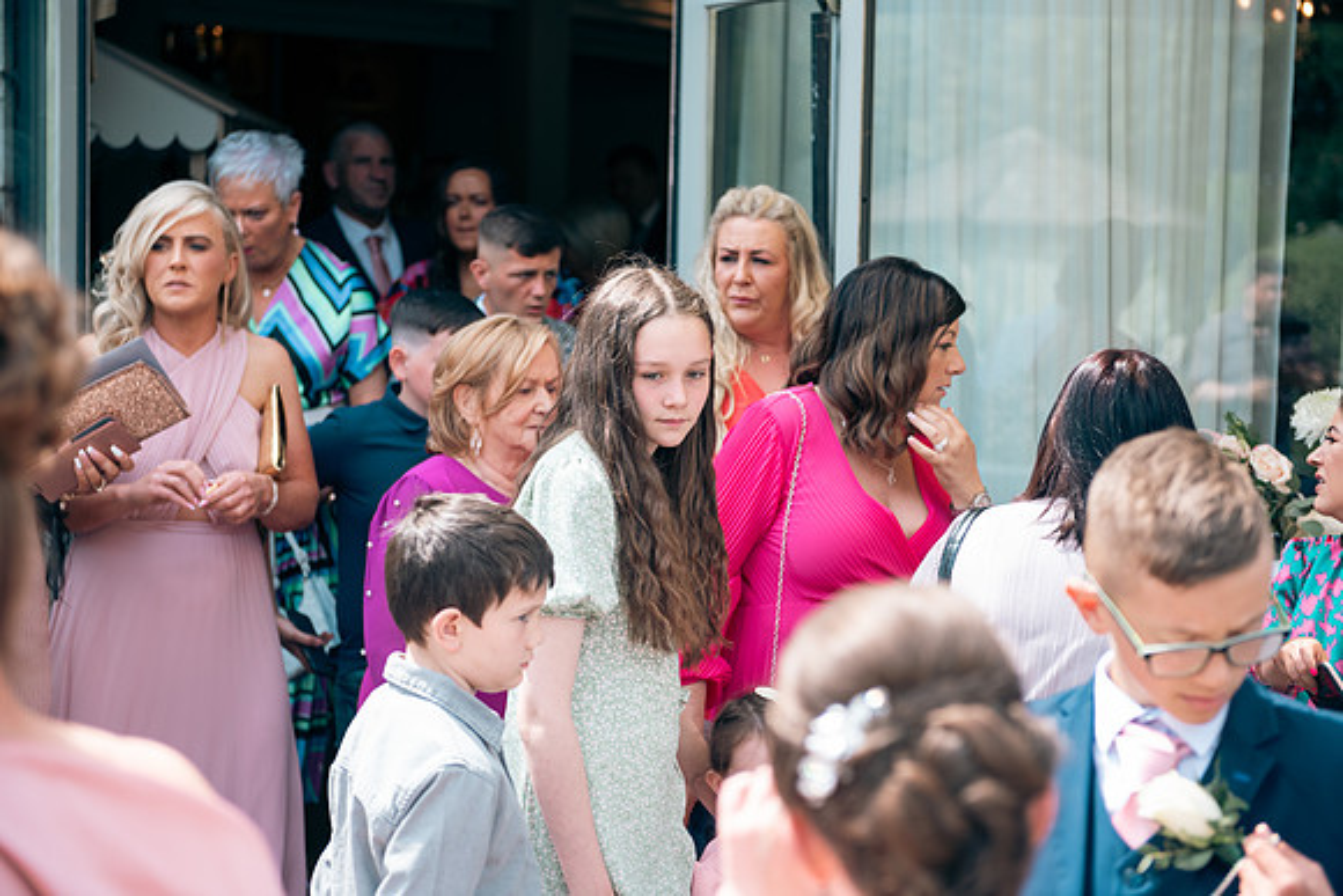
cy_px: 448
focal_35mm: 62
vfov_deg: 21.9
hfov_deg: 32.4
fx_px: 2313
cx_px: 672
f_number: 3.5
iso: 80
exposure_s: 1/250
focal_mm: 62
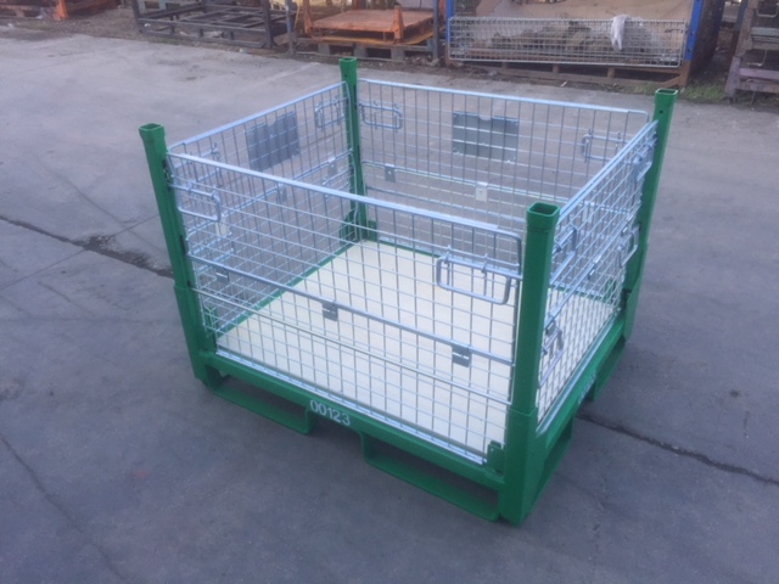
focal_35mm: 29
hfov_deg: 61.7
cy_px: 292
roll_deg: +1.6
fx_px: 653
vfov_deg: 48.2
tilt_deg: -29.4
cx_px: 390
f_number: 2.2
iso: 32
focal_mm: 4.15
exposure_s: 1/377
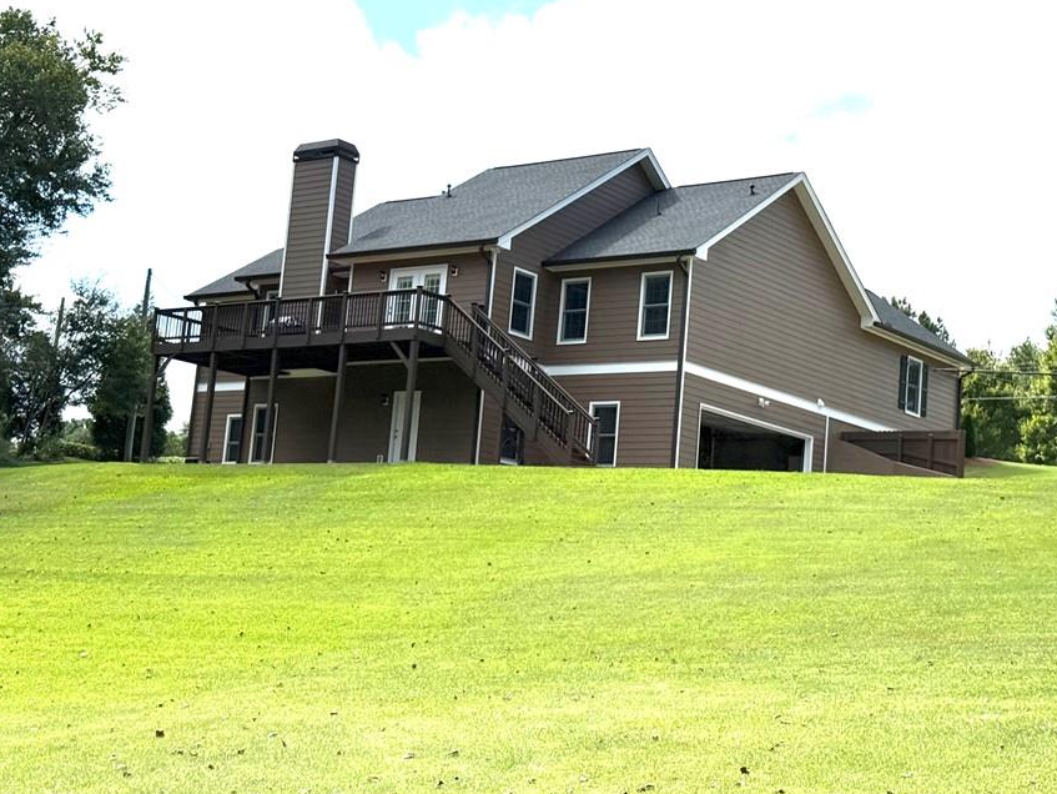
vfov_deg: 25.2
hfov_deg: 33.2
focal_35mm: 58
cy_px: 348
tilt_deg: +9.8
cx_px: 585
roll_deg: -4.7
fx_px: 1772
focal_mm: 6.76
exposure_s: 1/8772
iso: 64
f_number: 1.78
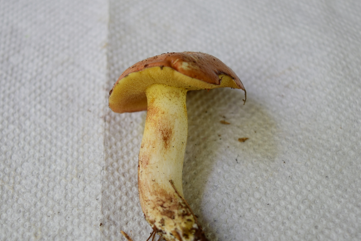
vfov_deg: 20.7
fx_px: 661
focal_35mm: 66
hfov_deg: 30.5
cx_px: 168
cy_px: 135
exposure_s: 1/50
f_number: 4
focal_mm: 25
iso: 100
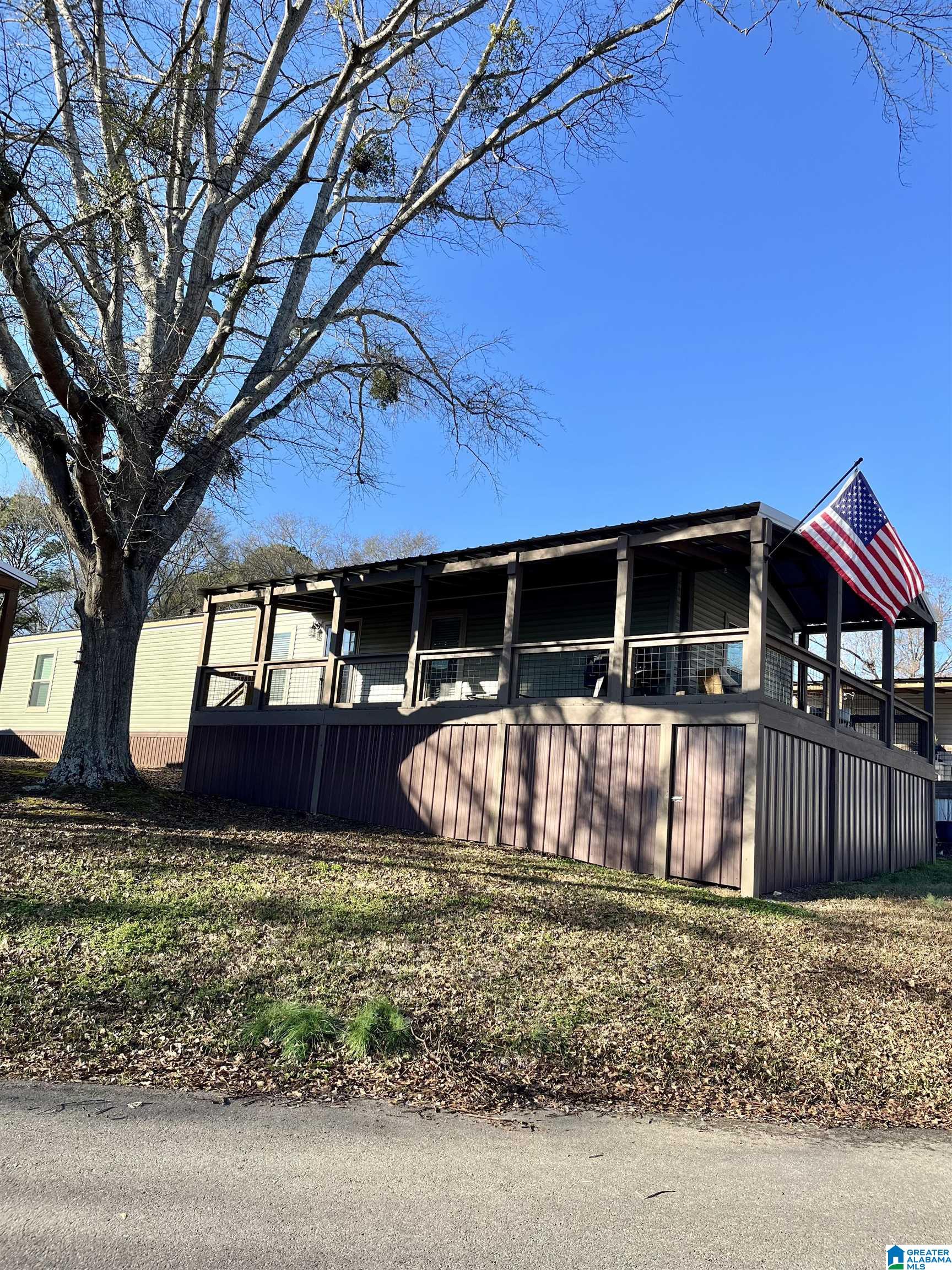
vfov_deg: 67.3
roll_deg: -6.0
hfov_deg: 53.1
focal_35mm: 26
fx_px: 953
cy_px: 635
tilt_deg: +10.1
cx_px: 476
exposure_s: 1/1355
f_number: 1.6
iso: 50
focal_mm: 5.1
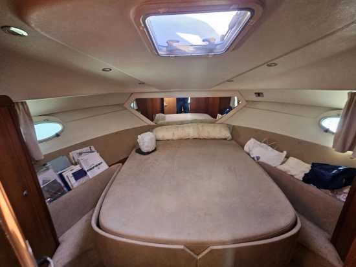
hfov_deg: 106.2
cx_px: 178
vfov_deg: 90.0
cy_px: 134
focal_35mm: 13
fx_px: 134
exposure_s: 1/60
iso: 200
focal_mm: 2.2
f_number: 2.2
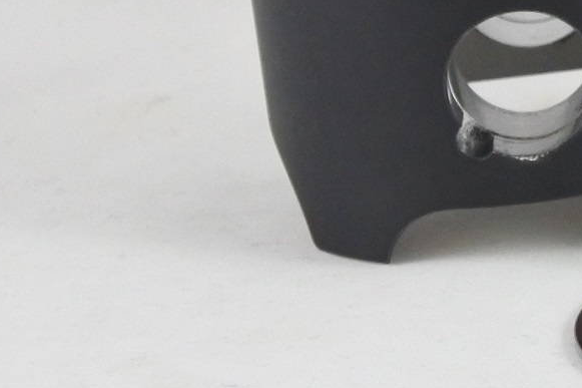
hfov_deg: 10.7
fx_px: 3054
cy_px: -59
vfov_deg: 7.2
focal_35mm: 189
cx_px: 742
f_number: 4.8
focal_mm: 21.8
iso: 640
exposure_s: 1/125
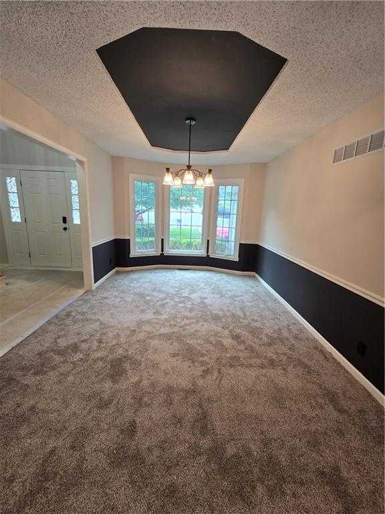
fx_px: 193
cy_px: 257
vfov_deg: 106.2
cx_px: 192
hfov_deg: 89.9
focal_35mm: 13
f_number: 2.2
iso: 100
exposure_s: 1/60
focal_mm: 2.2
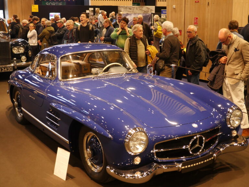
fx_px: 345
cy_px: 94
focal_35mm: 48
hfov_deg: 39.7
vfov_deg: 30.3
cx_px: 124
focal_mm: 24
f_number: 2.8
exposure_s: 1/60
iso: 1600
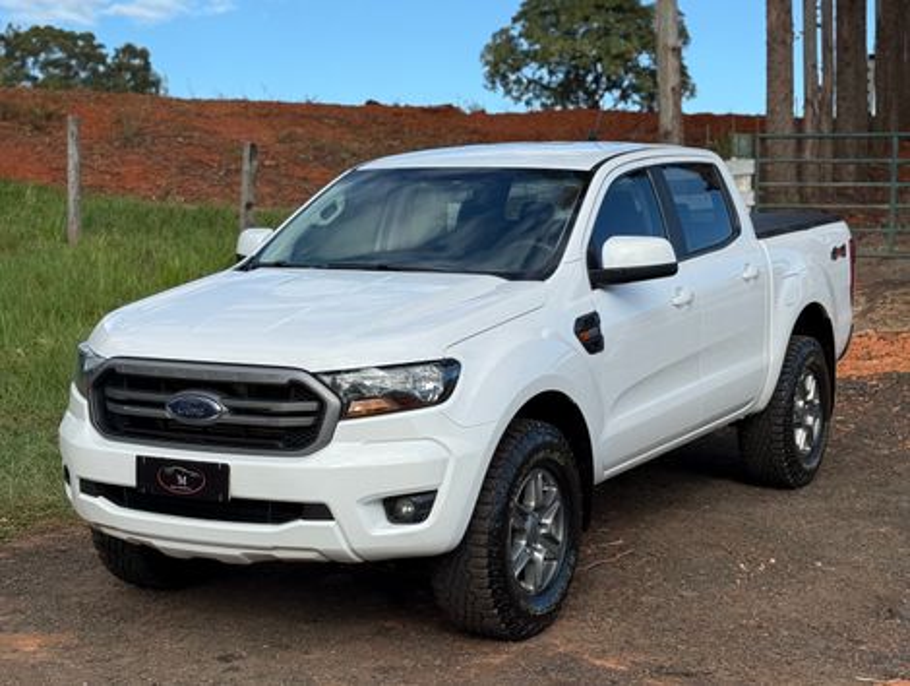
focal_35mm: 48
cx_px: 455
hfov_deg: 39.6
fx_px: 1264
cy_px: 343
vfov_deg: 30.3
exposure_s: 1/4329
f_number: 1.78
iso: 64
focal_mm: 6.76
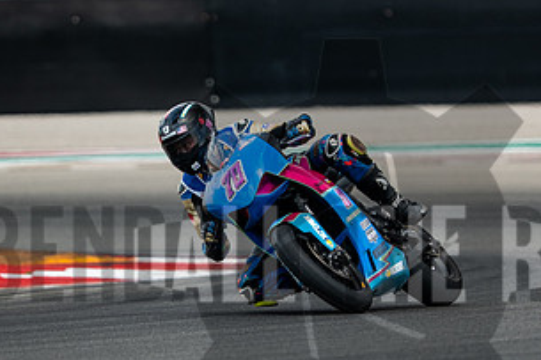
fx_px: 12000
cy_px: 256
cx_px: 351
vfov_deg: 1.7
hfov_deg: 2.6
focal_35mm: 799
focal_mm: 280
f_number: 2.8
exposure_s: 1/1600
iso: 320
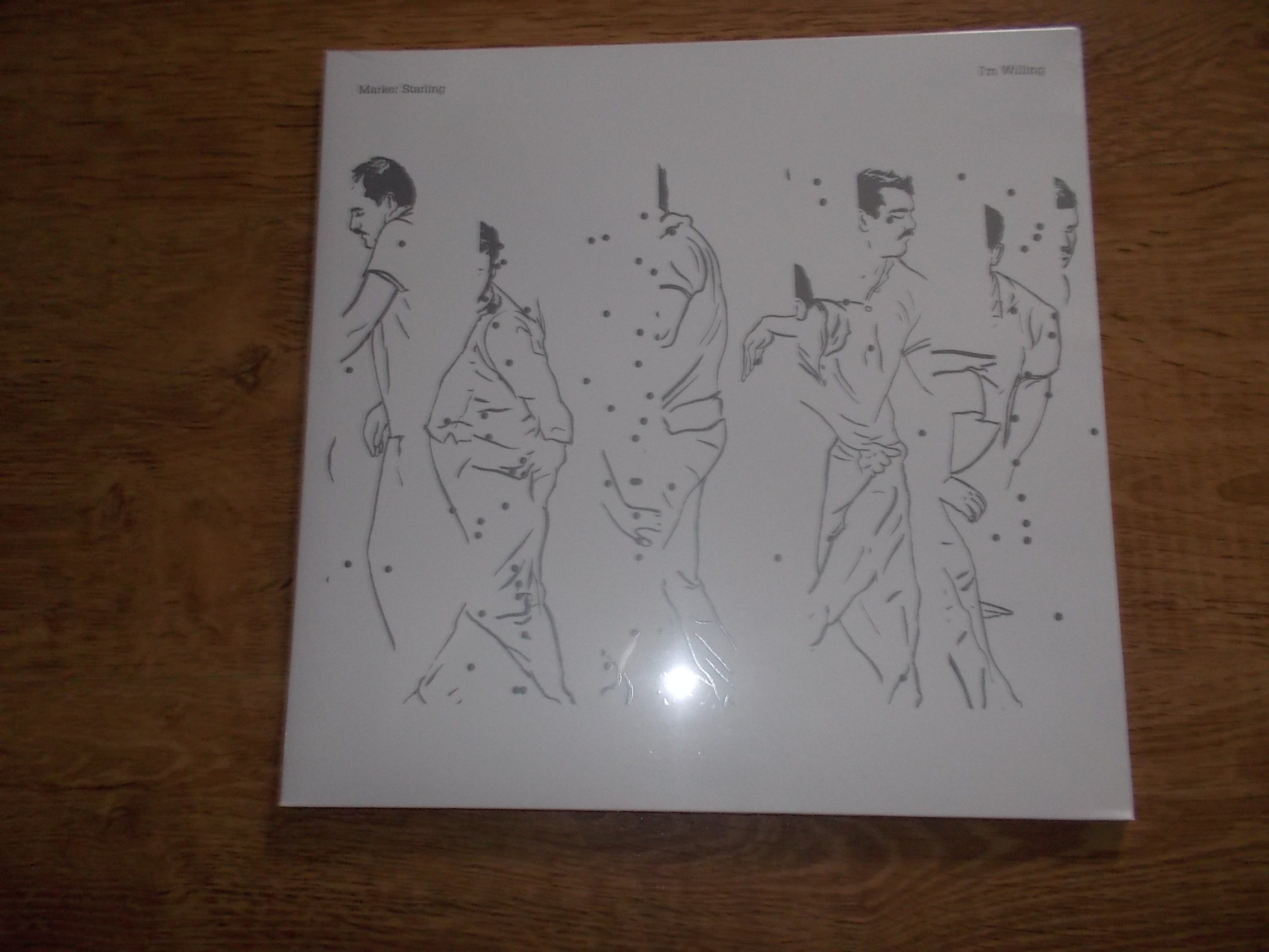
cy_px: 476
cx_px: 634
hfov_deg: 61.7
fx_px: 1063
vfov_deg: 48.2
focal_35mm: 29
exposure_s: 1/30
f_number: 3.3
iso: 200
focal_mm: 4.1
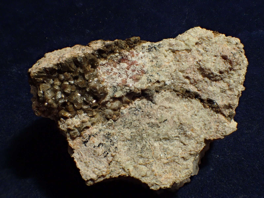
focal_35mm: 30
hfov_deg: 60.0
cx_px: 132
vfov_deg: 46.8
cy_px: 99
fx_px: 229
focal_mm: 5.5
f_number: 3.2
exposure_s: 1/125
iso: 250
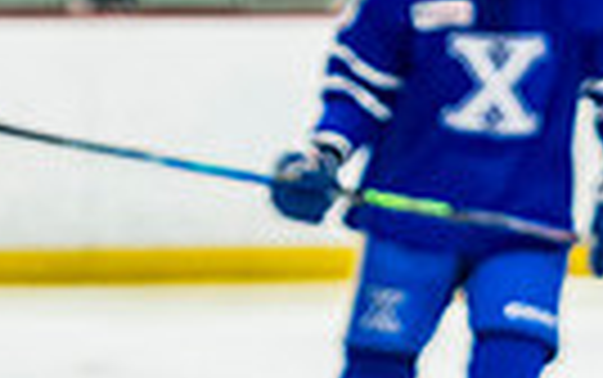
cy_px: 1003
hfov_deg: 2.4
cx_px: 804
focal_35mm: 880
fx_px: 14474
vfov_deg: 1.5
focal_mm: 125
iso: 1600
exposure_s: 1/800
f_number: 3.2
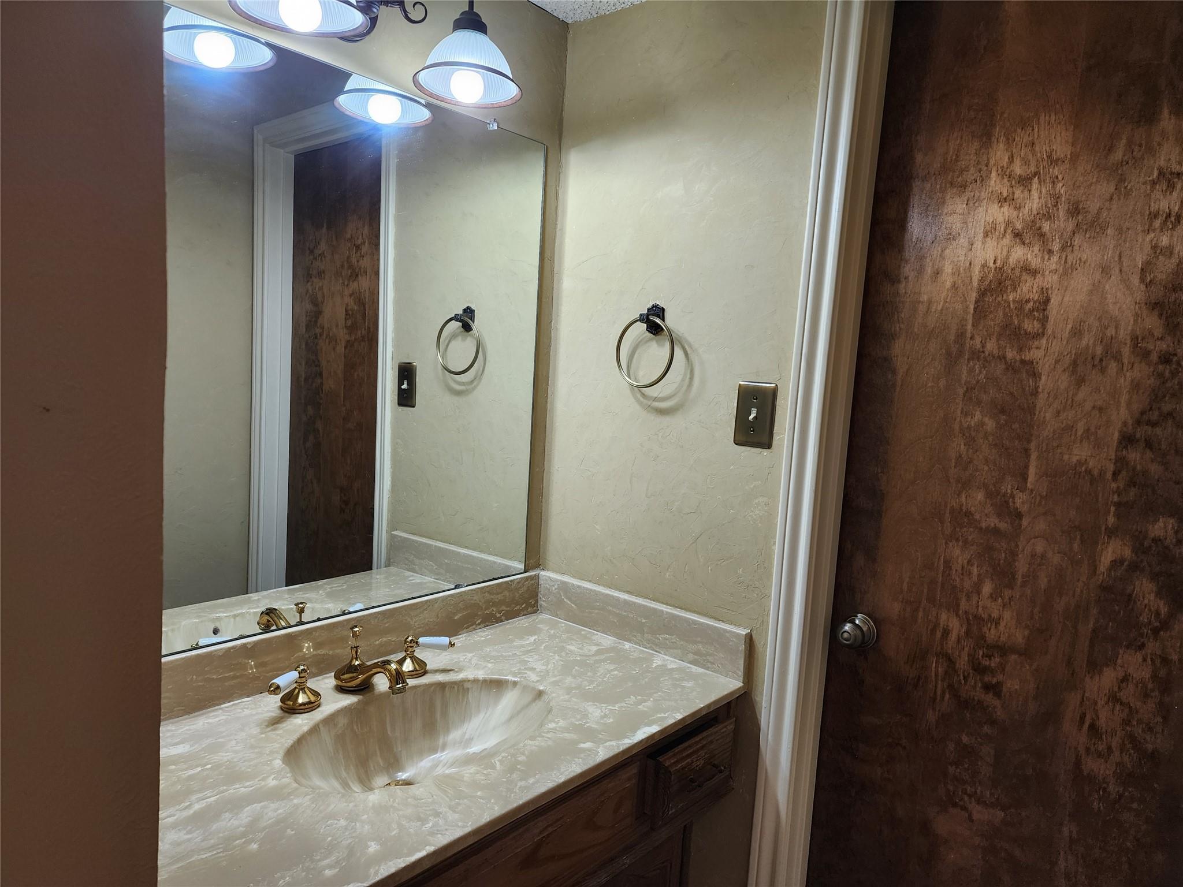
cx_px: 592
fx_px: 786
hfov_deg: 73.9
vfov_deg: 58.9
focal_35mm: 23
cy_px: 444
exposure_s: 1/120
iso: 100
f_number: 1.8
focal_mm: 6.4
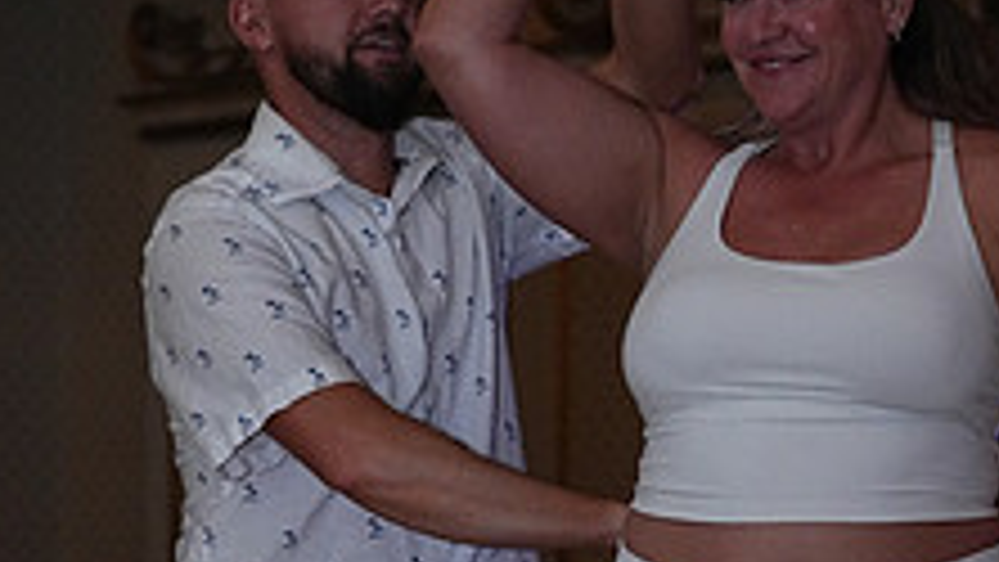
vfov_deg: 6.1
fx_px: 5220
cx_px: 569
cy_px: 809
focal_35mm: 197
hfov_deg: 10.9
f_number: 5
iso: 5000
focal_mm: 72
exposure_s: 1/200
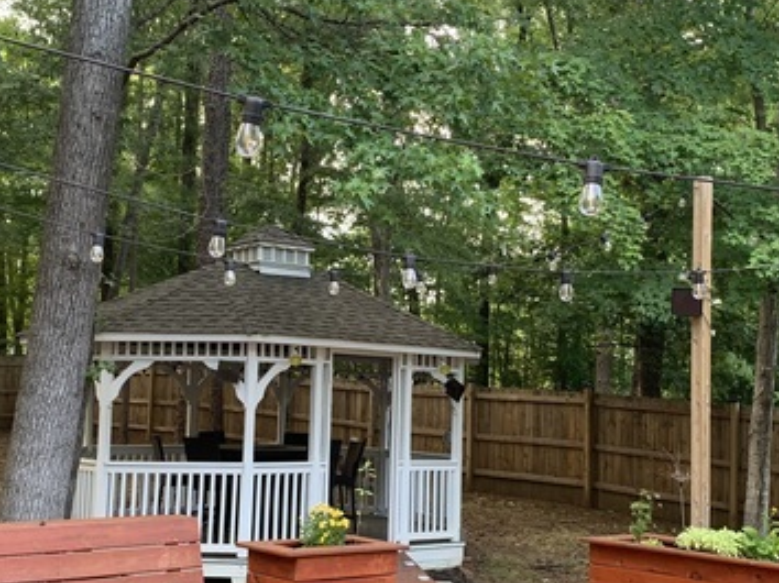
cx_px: 380
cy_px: 348
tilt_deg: +3.2
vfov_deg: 29.6
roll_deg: -1.5
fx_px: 1102
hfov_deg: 38.9
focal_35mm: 49
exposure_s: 1/69
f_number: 1.8
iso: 100
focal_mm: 4.25
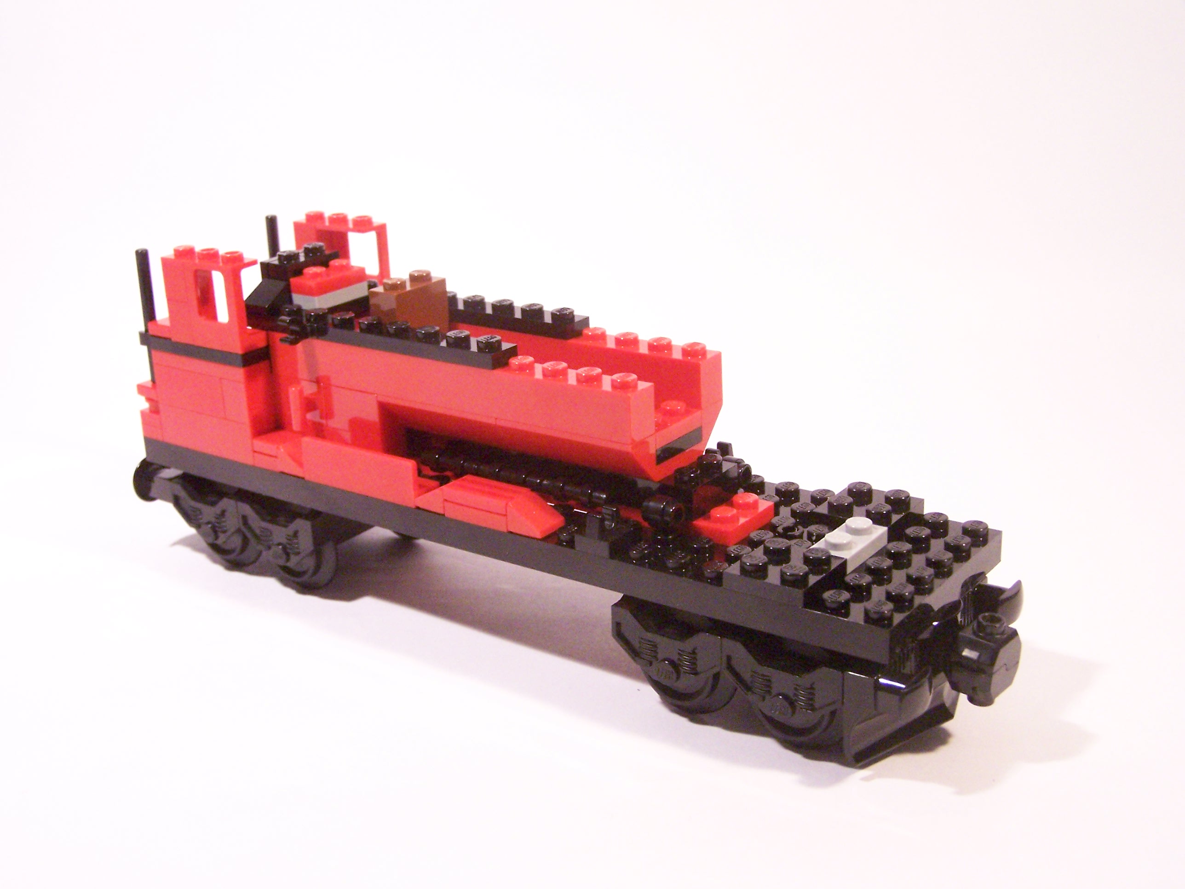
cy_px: 444
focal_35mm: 43
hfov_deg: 43.9
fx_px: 1472
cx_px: 592
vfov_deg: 33.6
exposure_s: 1/30
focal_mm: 7.1
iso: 400
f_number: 3.2
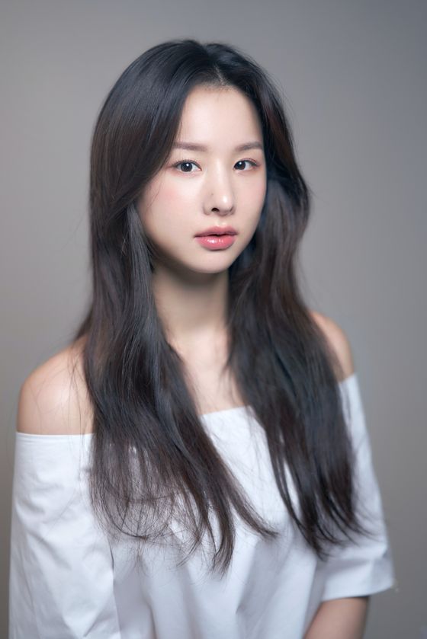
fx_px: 1511
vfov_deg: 23.9
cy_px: 320
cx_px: 214
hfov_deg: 16.1
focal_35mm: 85
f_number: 1.4
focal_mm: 85
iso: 100
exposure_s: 1/125
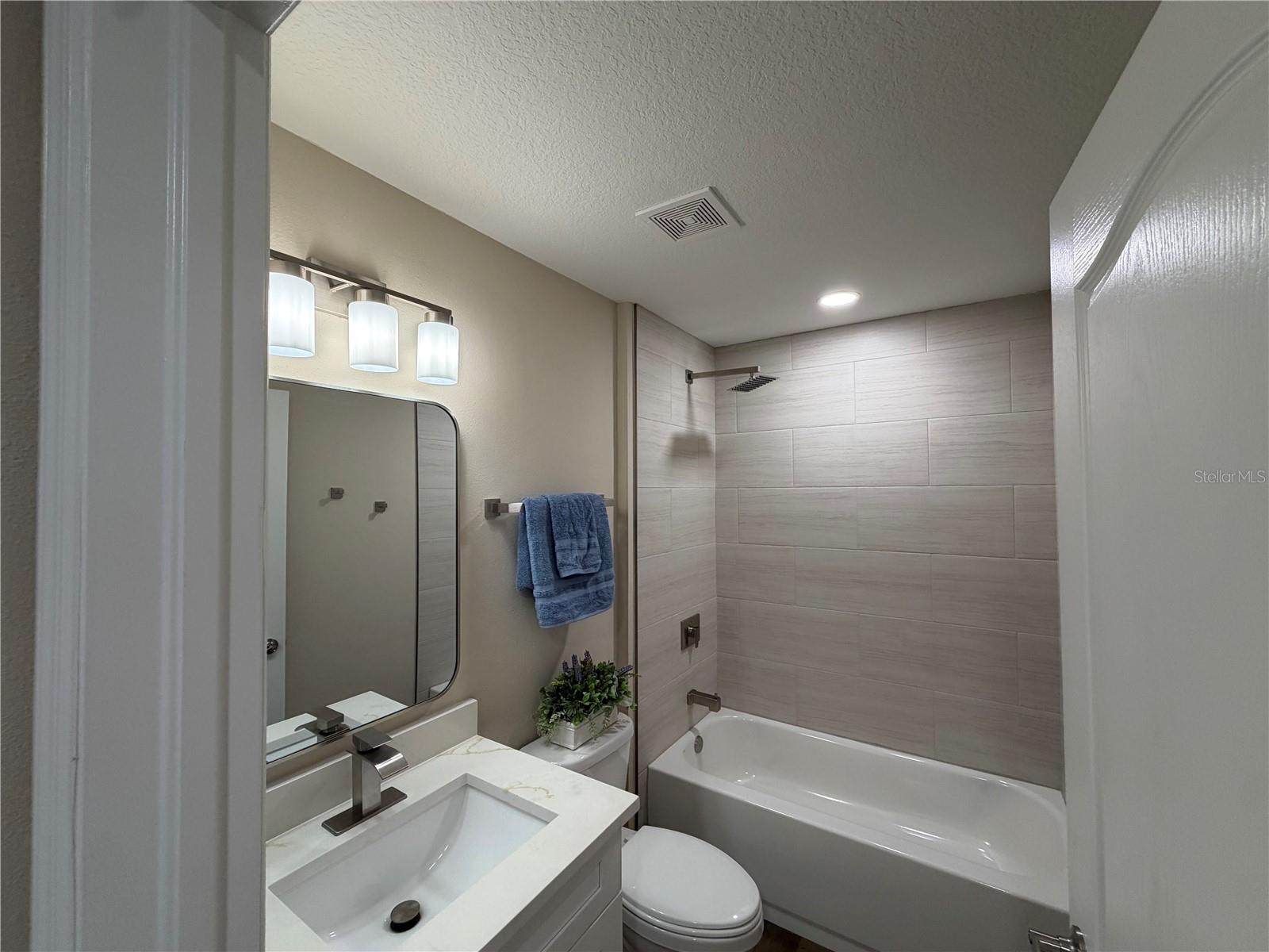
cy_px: 476
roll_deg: +0.7
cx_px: 634
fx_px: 513
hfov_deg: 102.1
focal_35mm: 14
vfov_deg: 85.7
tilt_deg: +1.3
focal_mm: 2.22
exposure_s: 1/120
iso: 160
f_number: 2.2
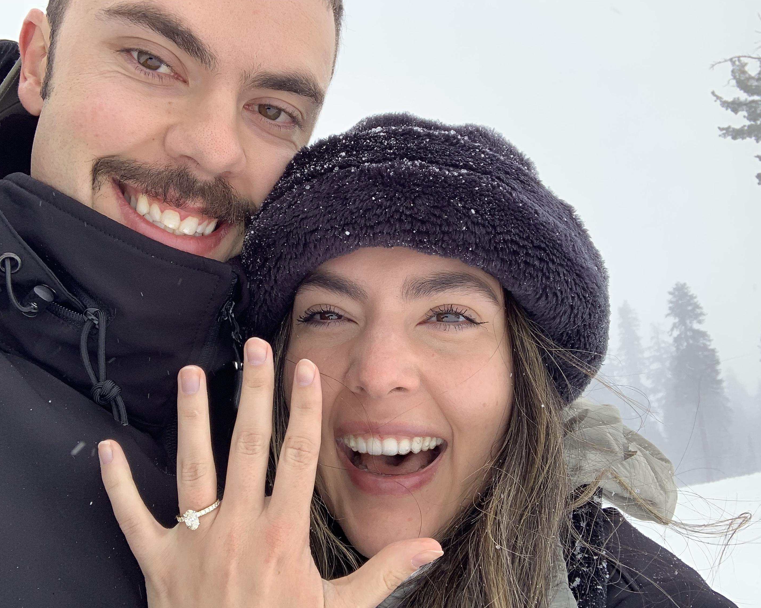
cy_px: 309
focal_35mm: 34
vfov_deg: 43.3
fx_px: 766
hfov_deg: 52.8
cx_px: 357
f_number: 2.2
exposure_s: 1/471
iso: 16
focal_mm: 2.87
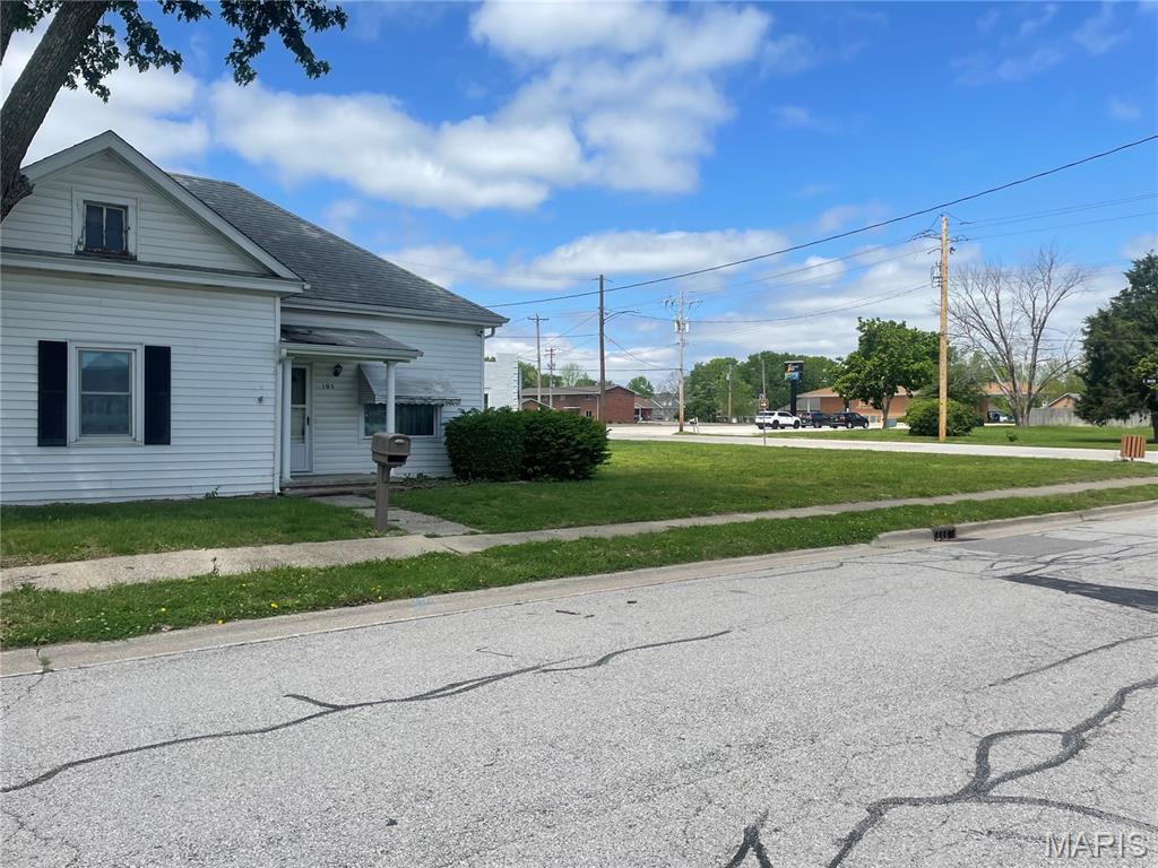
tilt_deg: -0.3
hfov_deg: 67.3
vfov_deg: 53.1
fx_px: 870
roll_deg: -0.4
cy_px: 434
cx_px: 579
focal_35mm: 26
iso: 32
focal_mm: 4.2
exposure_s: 1/4132
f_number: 1.6
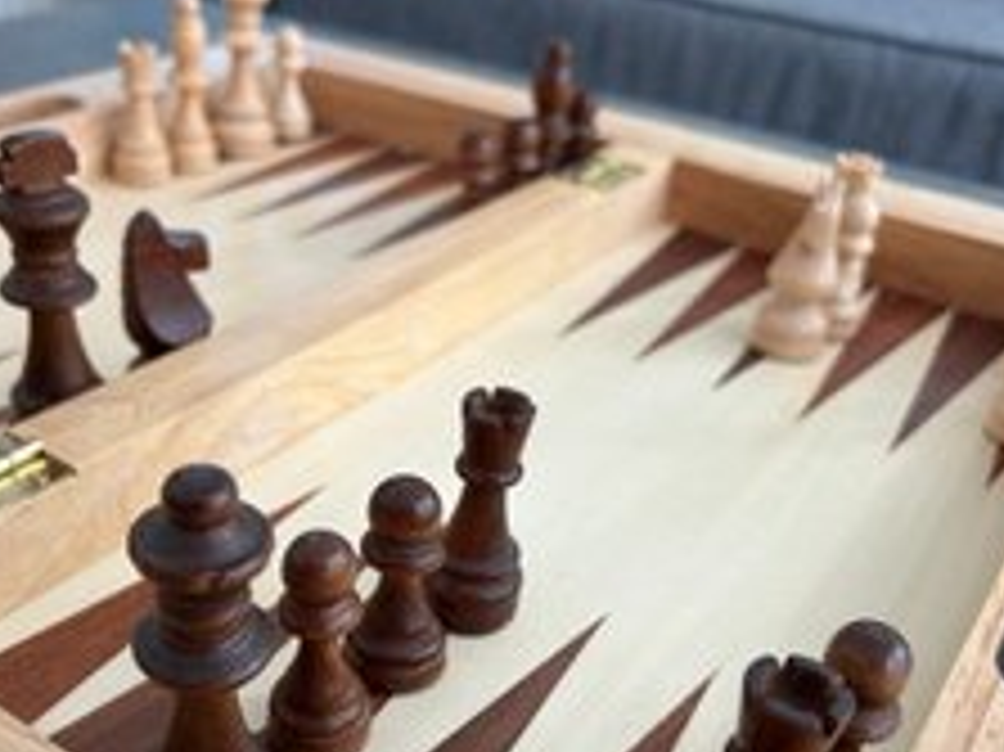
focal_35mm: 40
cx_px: 385
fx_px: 1160
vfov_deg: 35.6
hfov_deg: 46.5
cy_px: 502
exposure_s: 1/121
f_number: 1.5
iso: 125
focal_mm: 5.7
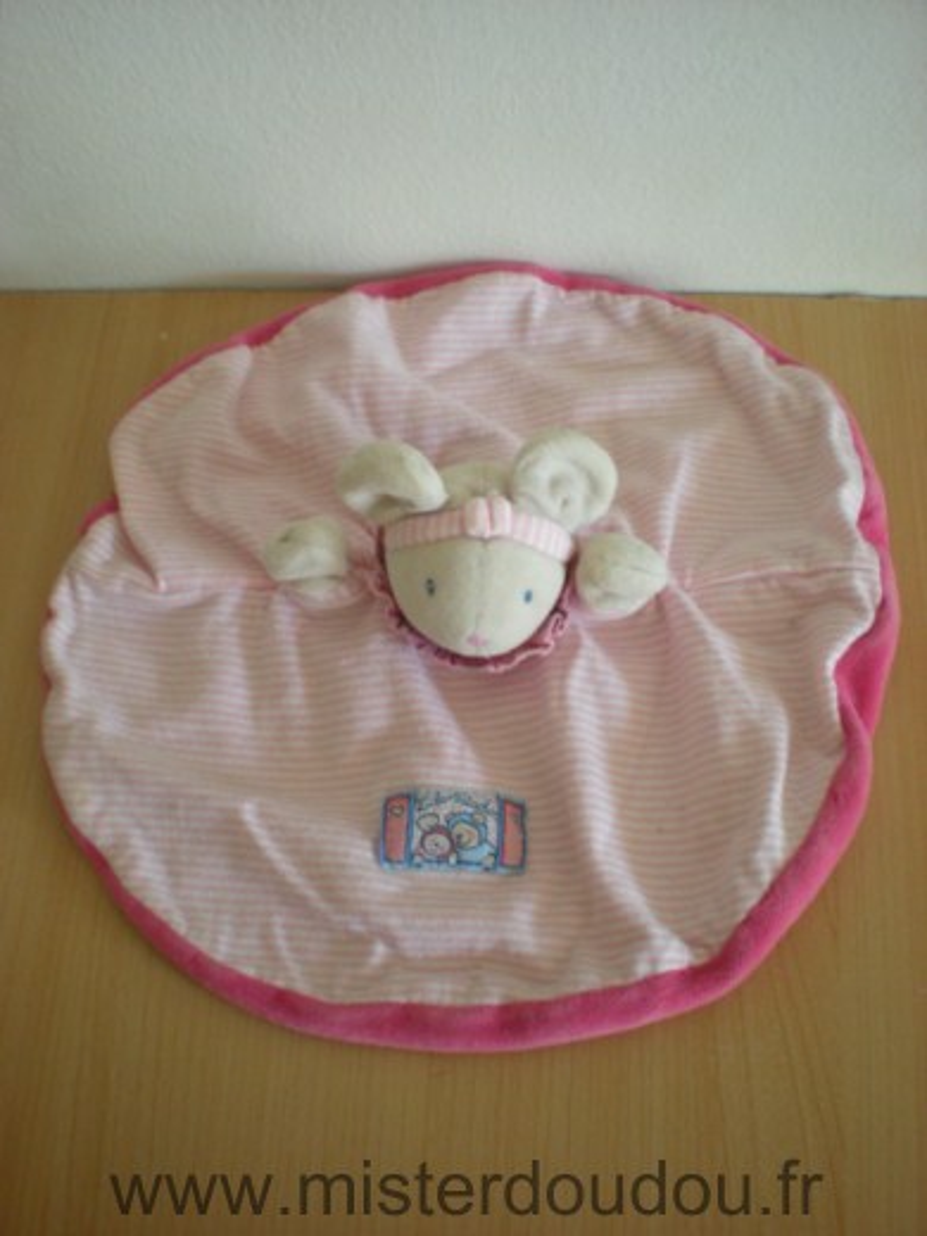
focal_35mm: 38
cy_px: 618
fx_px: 1357
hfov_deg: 37.7
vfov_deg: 49.0
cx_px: 464
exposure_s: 1/24
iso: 200
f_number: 3.1
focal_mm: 6.3
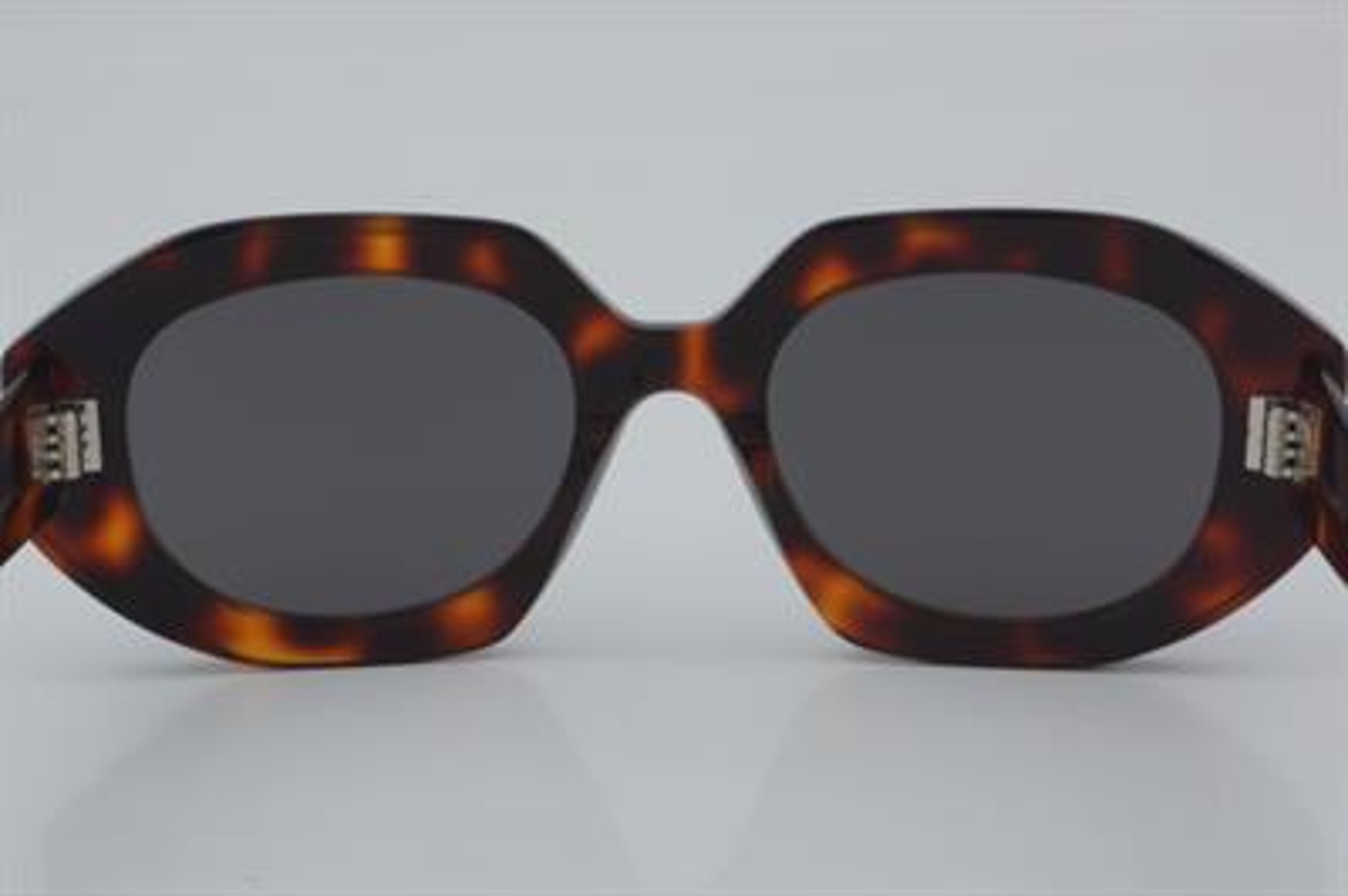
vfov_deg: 16.5
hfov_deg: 24.6
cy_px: 448
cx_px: 674
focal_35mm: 82
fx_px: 3087
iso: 100
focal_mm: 55
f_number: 32
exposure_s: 1/4
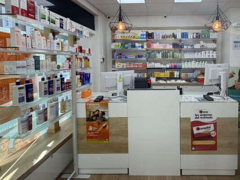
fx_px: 139
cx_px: 158
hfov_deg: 79.4
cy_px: 66
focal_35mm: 20
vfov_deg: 64.8
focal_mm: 2.22
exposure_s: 1/100
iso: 50
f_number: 2.2
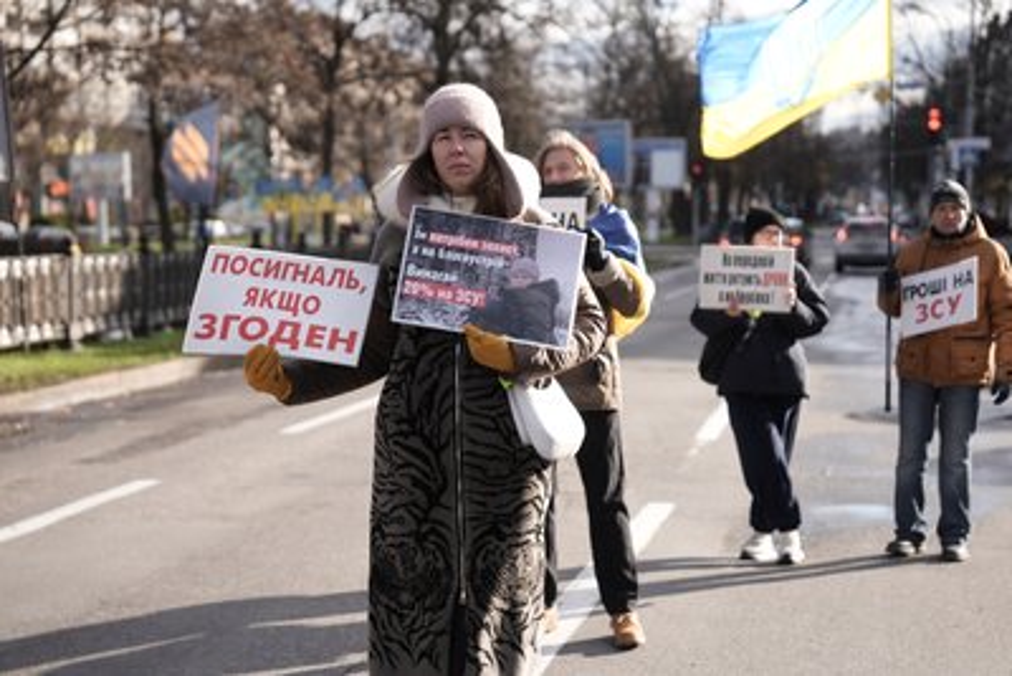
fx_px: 1968
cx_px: 506
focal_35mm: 70
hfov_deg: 28.8
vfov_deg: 19.5
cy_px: 338
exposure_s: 1/1000
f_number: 2.8
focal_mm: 70
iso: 160
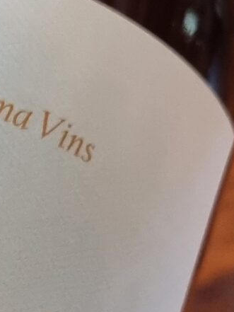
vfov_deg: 12.8
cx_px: -186
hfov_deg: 9.4
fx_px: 1360
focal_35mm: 151
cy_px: 359
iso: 400
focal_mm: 5.4
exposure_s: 1/50
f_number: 1.8
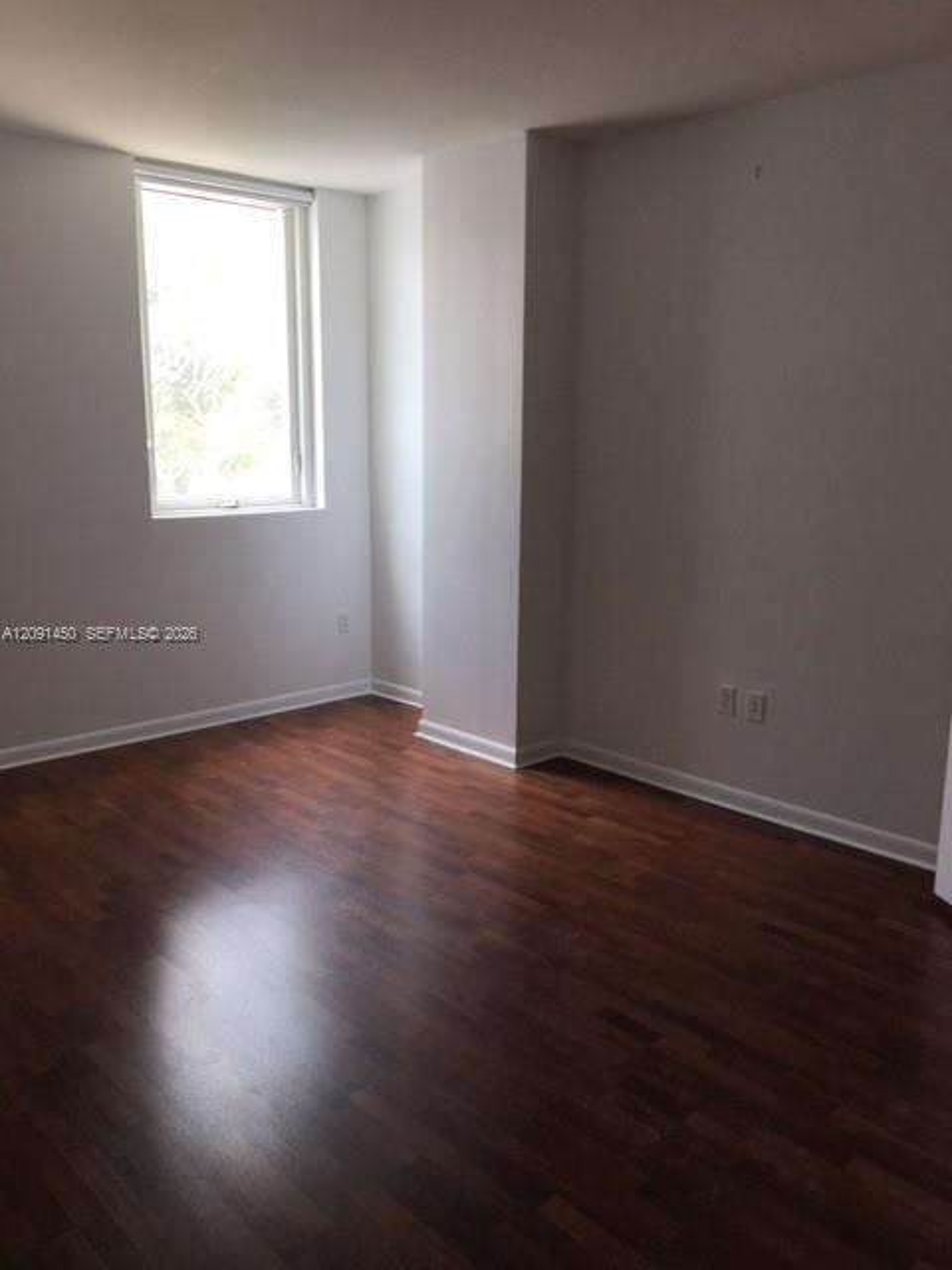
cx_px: 476
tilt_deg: -10.8
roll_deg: -0.6
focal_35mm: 29
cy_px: 635
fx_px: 1063
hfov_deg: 48.2
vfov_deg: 61.7
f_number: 2.2
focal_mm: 4.15
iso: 25
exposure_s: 1/40
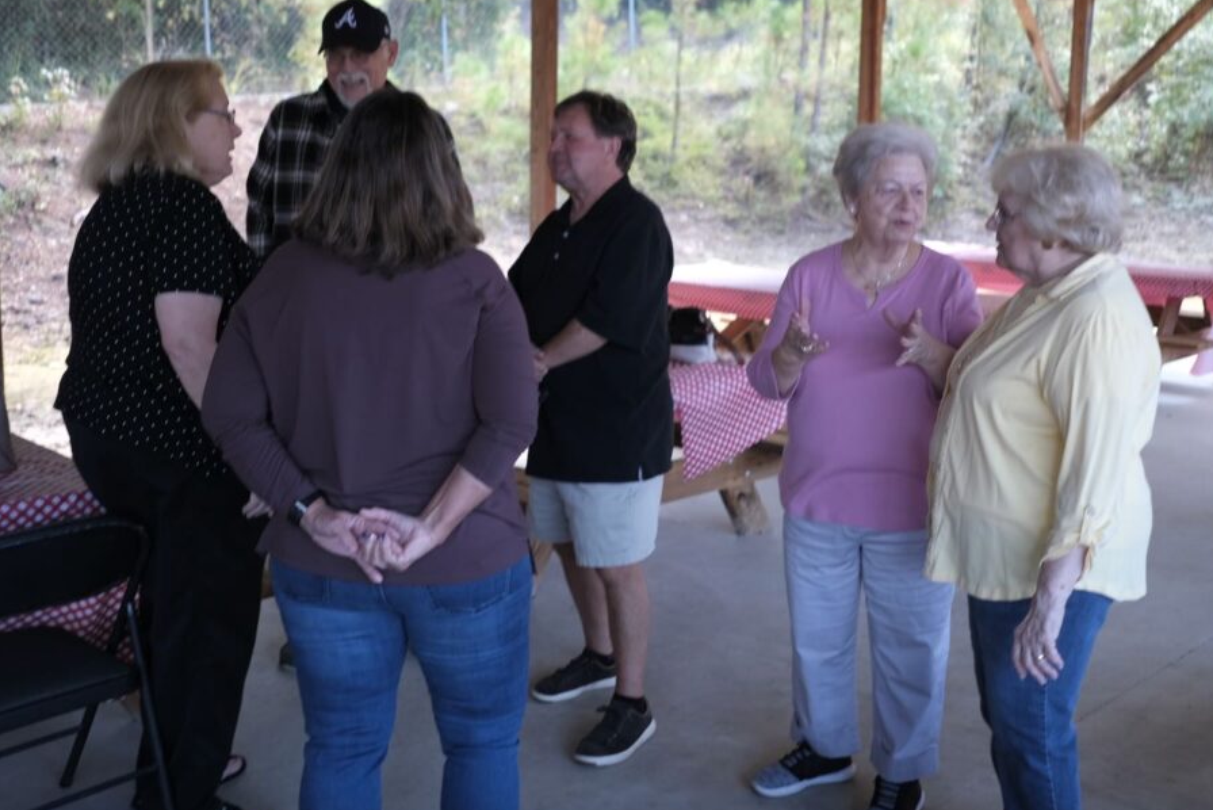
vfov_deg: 33.4
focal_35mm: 40
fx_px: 1348
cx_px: 604
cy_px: 361
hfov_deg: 48.4
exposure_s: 1/80
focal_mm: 23
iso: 160
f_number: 2.2
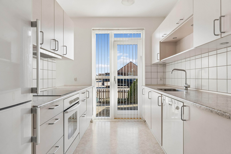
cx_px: 116
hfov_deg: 77.3
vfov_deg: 56.1
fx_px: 144
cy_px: 77
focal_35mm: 22
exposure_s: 1/60
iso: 200
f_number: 8
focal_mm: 15
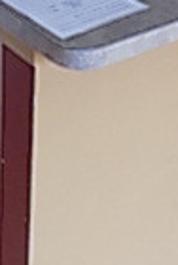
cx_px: 100
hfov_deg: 12.6
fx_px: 804
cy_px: -172
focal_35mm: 109
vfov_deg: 16.4
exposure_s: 1/30
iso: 220
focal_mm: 4
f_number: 3.1
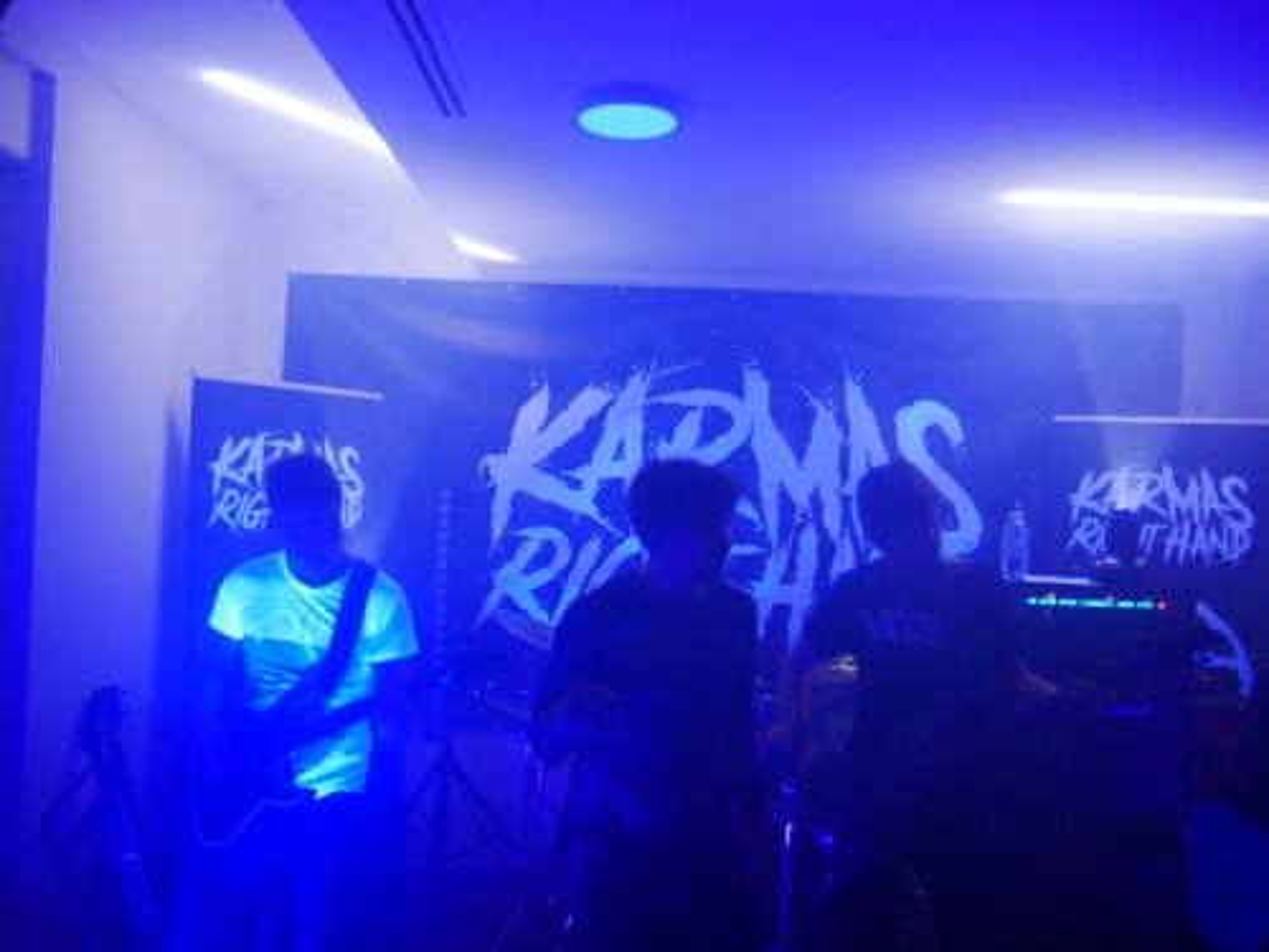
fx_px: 1100
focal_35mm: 30
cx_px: 634
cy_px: 476
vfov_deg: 46.8
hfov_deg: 60.0
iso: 1600
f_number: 3.7
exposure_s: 1/5
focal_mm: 15
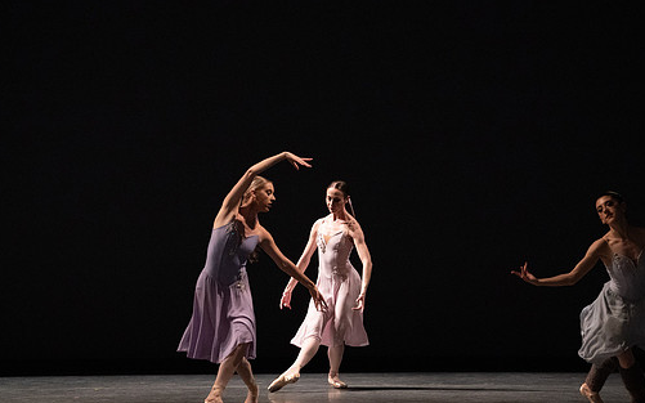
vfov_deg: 5.6
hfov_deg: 8.9
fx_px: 4148
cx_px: 333
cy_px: 236
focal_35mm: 236
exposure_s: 1/400
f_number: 5.6
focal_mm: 200
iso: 12800
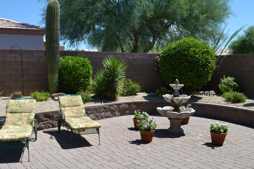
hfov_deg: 54.4
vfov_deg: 37.8
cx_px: 121
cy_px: 89
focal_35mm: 35
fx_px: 247
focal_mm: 20
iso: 100
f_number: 7.1
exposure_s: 1/250
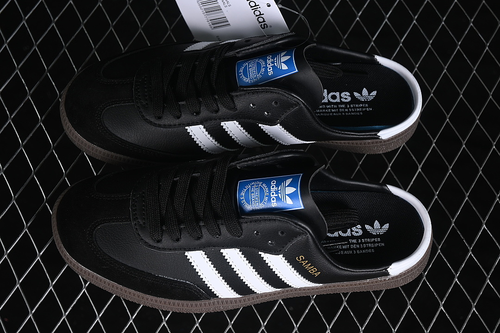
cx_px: 250
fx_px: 1042
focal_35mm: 75
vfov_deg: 18.2
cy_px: 166
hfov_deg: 27.0
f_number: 6.3
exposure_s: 1/60
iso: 160
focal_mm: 50
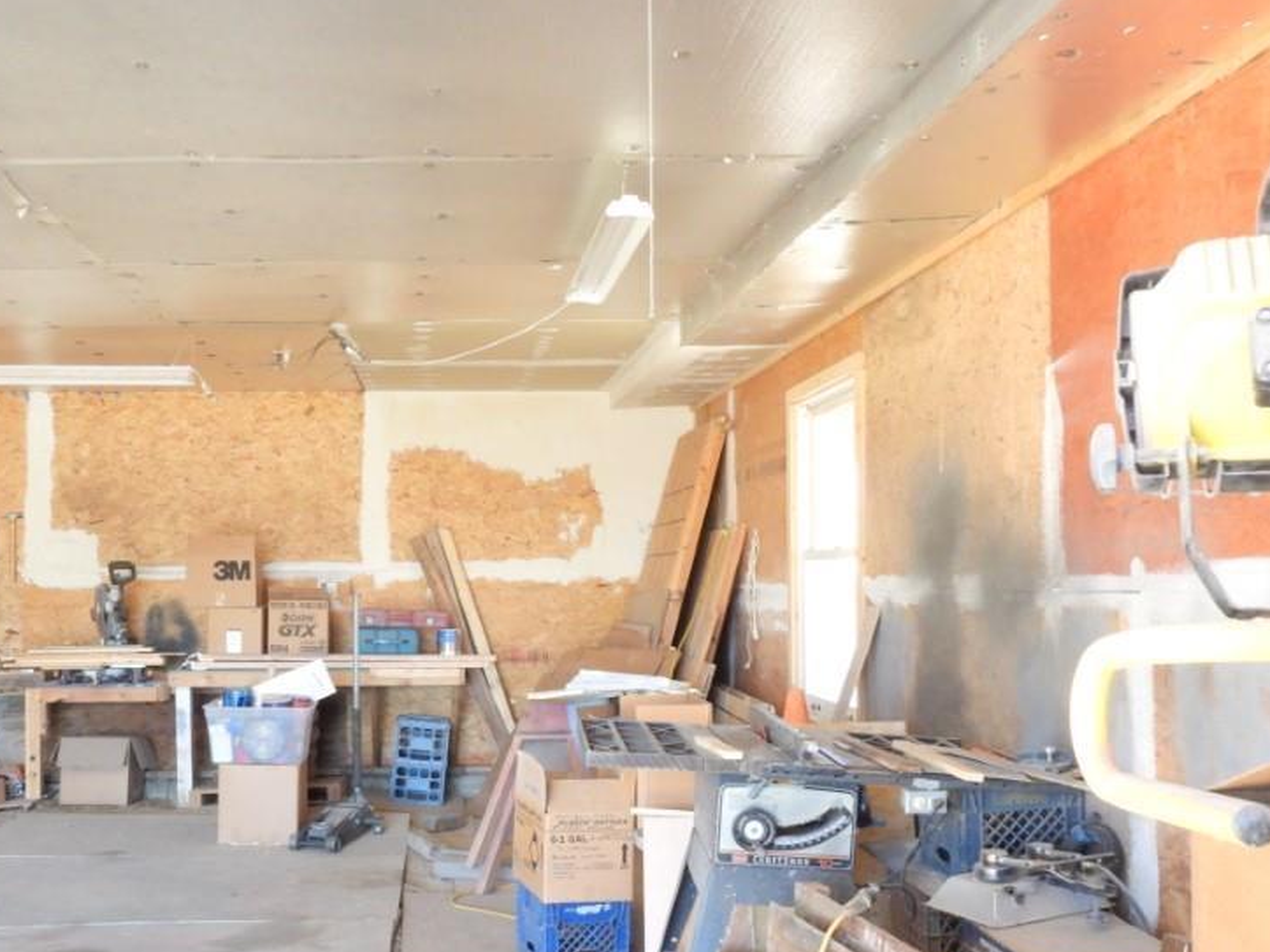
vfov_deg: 41.4
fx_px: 1247
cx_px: 483
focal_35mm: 34
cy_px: 602
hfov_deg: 53.4
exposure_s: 1/15
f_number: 6.3
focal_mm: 4.3
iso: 400
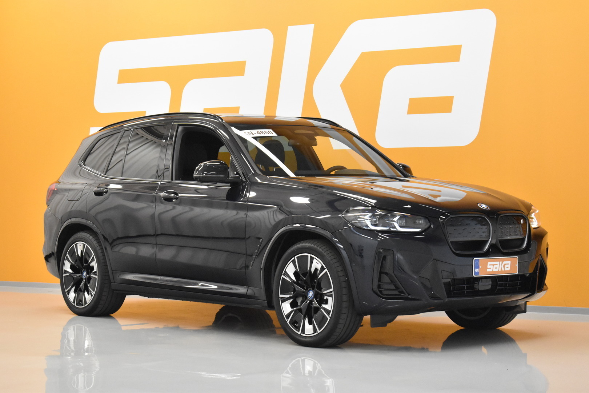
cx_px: 294
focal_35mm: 78
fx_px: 1276
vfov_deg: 17.5
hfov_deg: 26.0
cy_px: 196
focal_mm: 52
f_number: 5.6
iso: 5600
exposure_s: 1/80
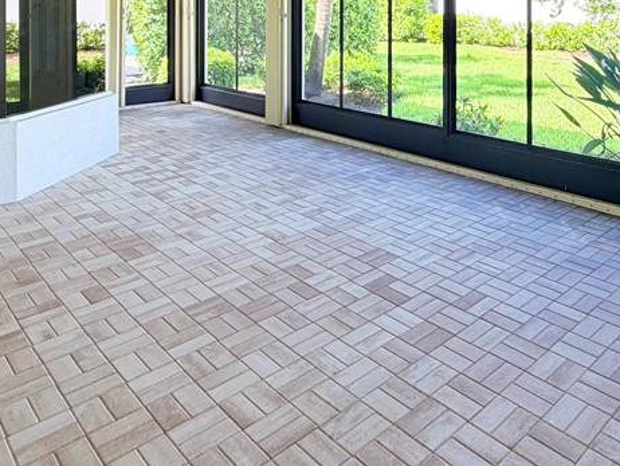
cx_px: 442
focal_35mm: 31
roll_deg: +0.2
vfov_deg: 40.4
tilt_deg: -0.6
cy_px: 11
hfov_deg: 56.3
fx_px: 556
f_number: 2.2
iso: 100
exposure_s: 1/121
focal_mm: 2.22
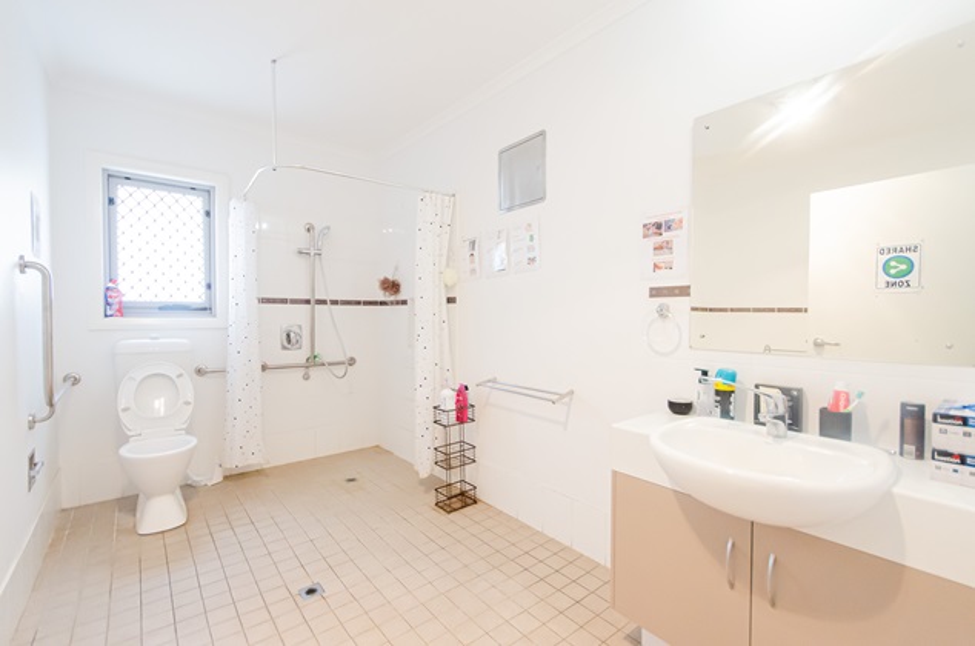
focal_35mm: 15
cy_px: 323
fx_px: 405
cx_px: 488
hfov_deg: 100.5
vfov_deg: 77.1
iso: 1600
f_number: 5.6
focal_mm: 10
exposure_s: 1/100
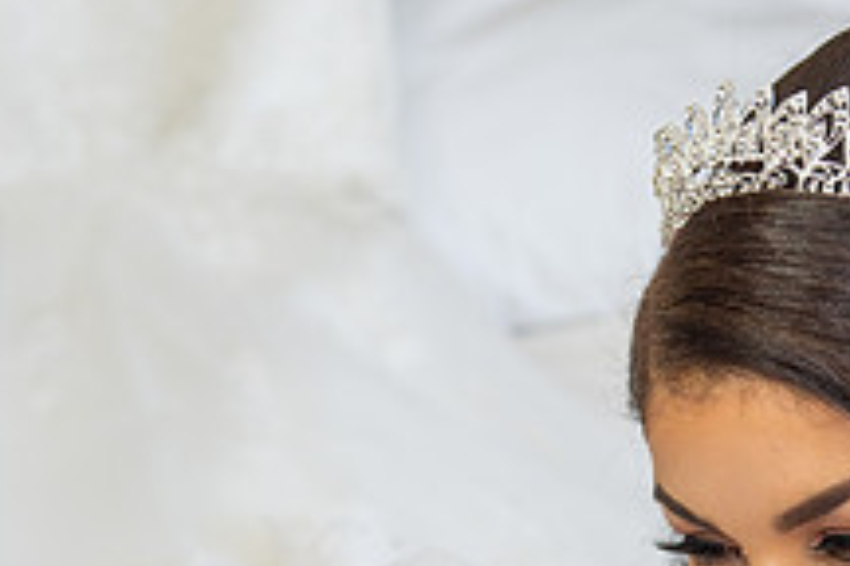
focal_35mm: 148
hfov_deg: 13.7
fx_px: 3494
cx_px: 759
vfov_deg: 9.2
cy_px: 678
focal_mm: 55
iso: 320
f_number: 4
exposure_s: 1/125
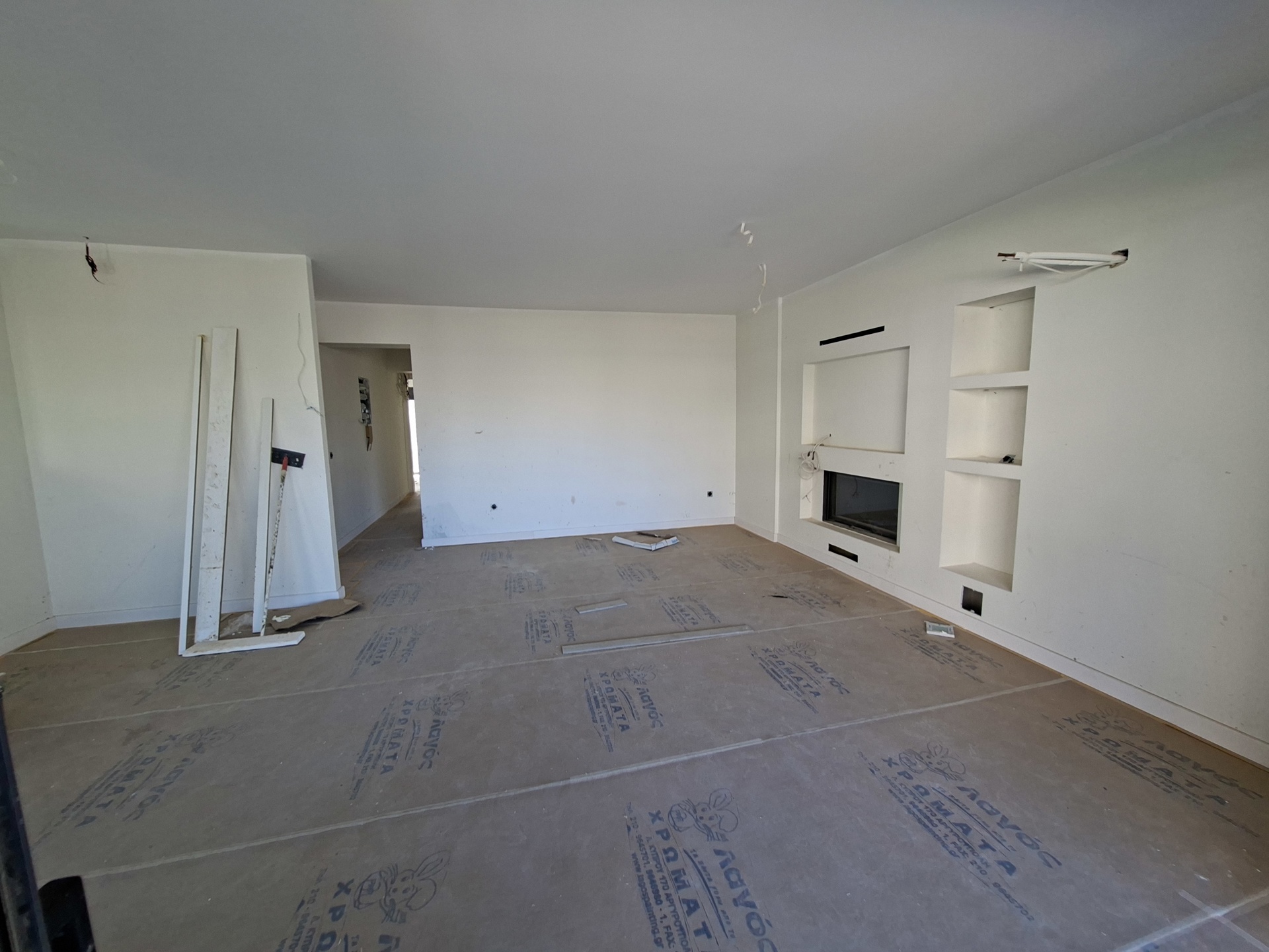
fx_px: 477
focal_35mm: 13
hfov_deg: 106.2
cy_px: 476
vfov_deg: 89.9
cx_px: 634
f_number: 2.2
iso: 50
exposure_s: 1/60
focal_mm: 1.74
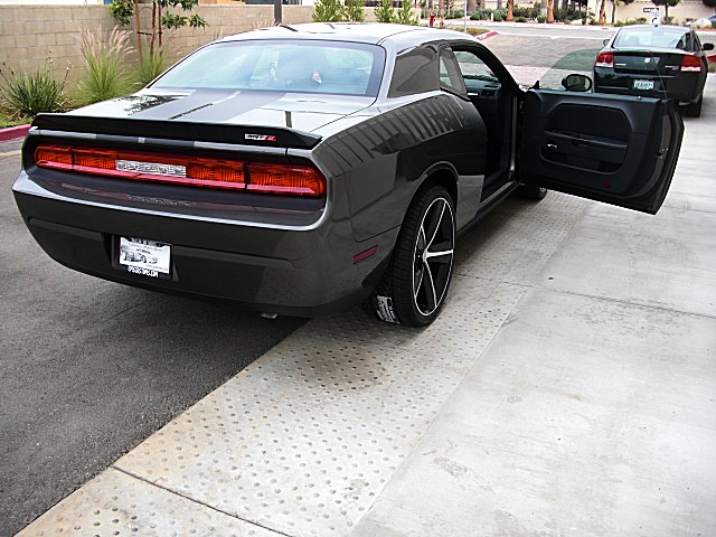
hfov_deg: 51.4
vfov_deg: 39.7
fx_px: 745
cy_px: 268
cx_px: 358
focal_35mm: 36
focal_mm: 6.3
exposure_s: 1/125
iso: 50
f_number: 2.8
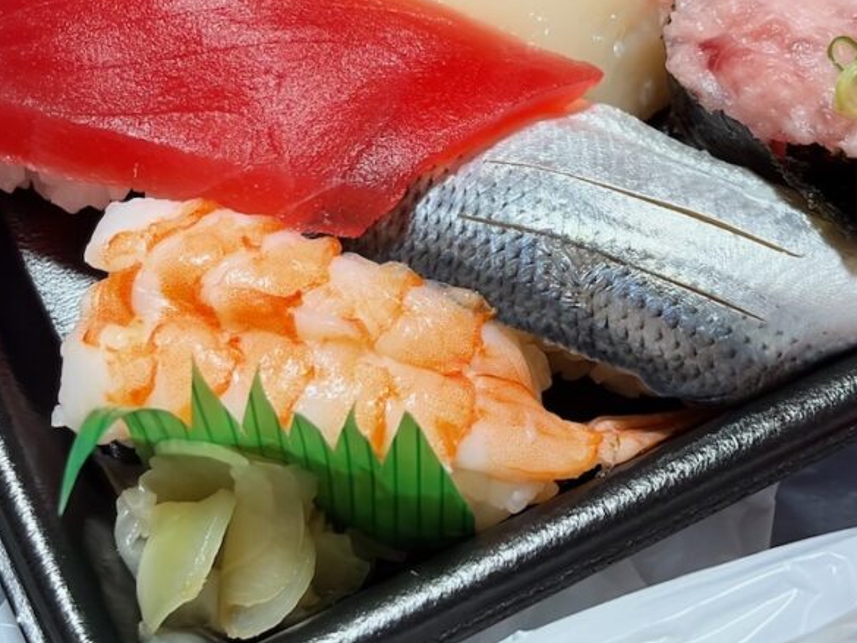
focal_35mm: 91
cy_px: 95
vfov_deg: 16.1
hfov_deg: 21.4
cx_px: 579
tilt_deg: -57.3
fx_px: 2253
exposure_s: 1/33
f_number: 1.6
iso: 125
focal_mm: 5.96
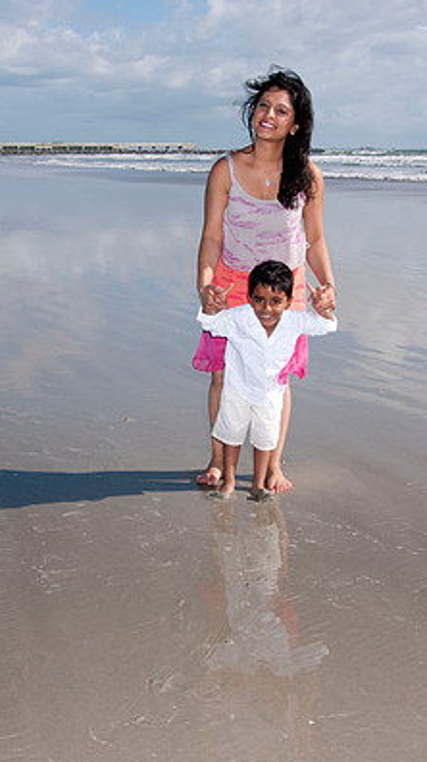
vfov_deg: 41.3
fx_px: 1009
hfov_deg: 23.9
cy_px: 406
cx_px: 245
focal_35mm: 50
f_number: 11
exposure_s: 1/250
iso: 100
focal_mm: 28
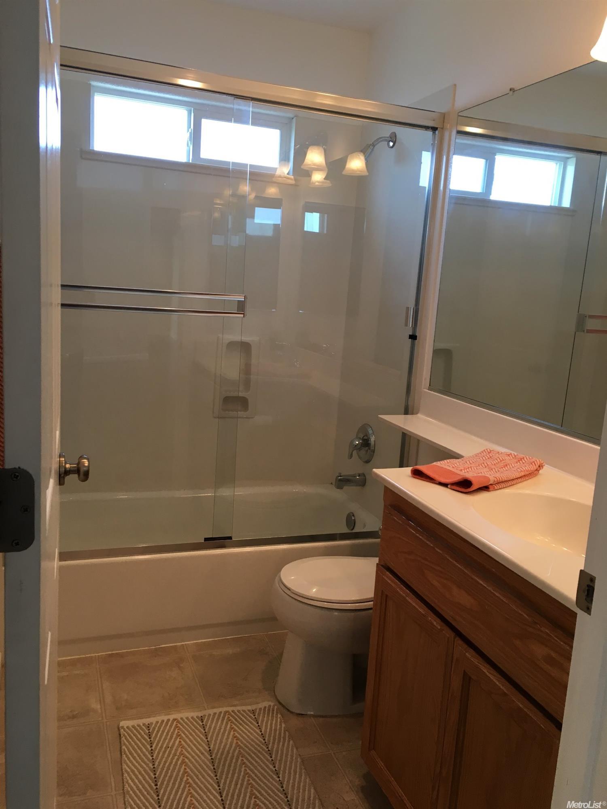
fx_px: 678
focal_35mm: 29
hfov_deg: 48.2
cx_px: 304
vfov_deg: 61.7
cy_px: 404
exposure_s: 1/30
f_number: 2.2
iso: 32
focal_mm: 4.15
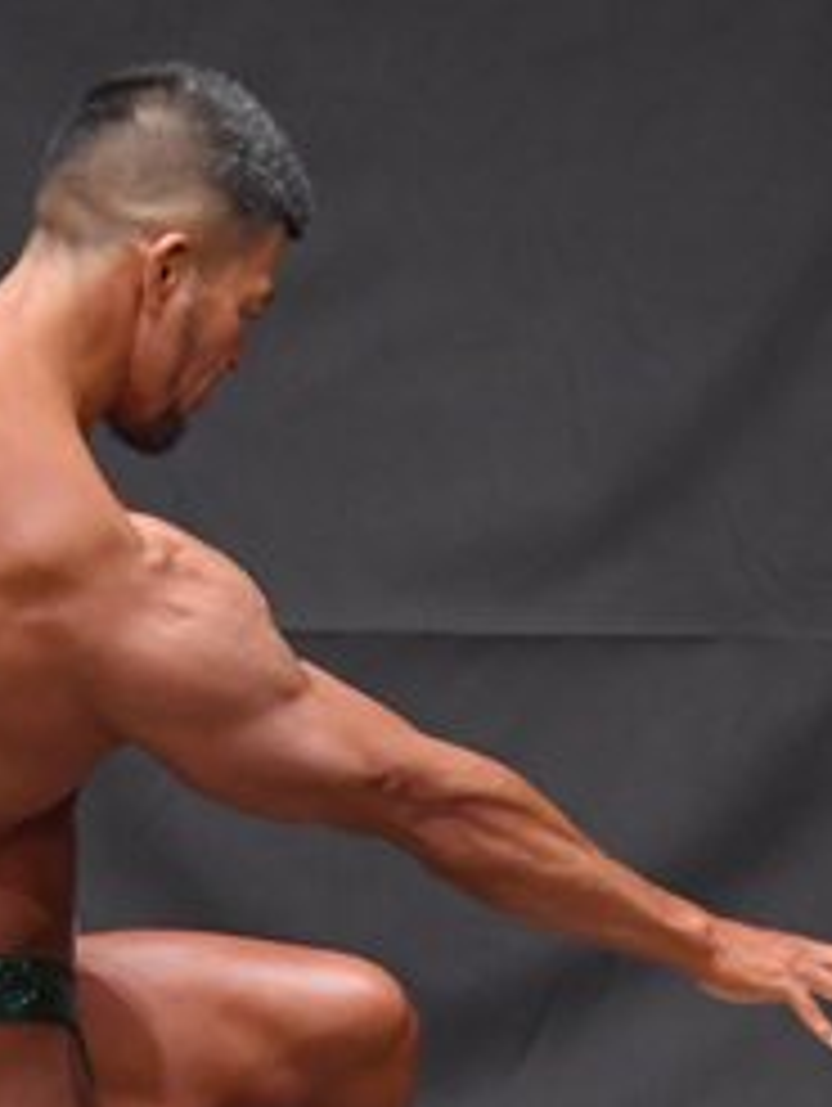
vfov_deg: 2.7
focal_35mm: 726
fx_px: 23226
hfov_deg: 2.1
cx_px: 110
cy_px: 724
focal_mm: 160
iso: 6400
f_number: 5.6
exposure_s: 1/400
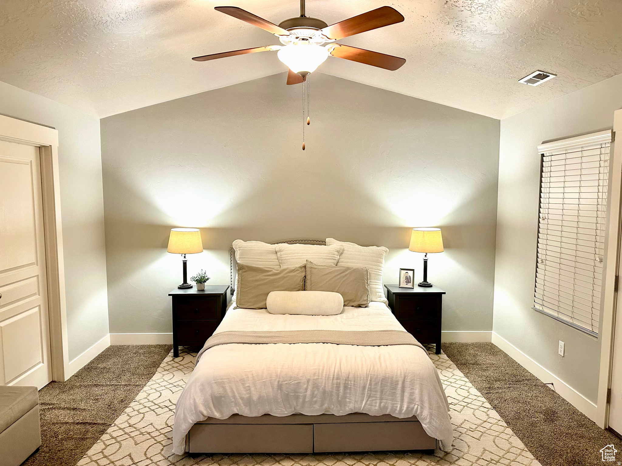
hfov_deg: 71.6
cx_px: 311
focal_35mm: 24
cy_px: 233
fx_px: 431
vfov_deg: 56.8
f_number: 1.78
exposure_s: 1/60
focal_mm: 6.86
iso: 250
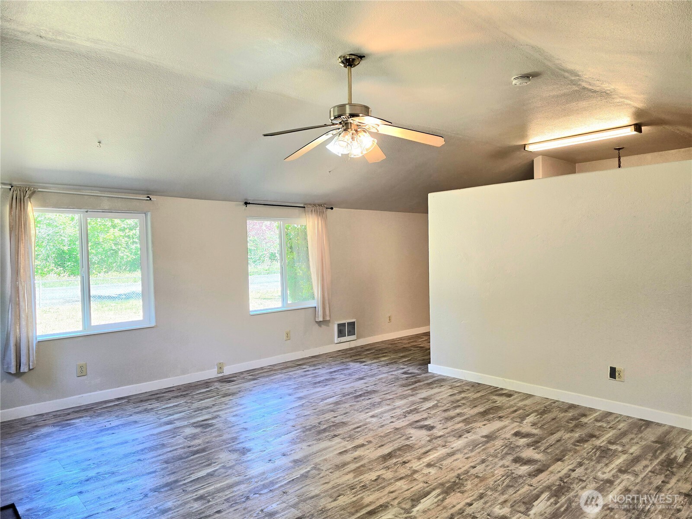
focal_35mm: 23
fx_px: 460
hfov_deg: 73.9
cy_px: 260
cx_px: 346
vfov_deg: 58.9
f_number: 1.7
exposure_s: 1/120
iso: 64
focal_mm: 6.3
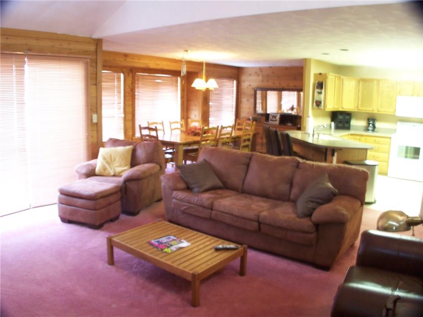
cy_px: 158
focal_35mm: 38
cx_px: 212
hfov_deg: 49.0
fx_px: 464
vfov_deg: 37.7
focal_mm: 6.3
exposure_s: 1/3
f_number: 2.8
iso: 140
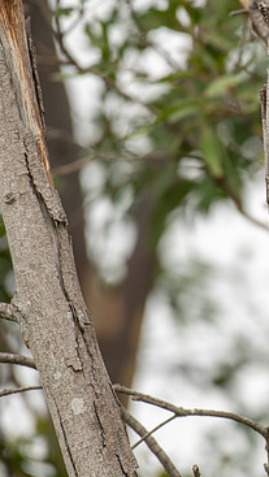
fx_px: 15565
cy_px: 256
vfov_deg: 1.8
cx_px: 350
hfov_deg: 1.0
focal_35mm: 1230
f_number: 5.6
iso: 64
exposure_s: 1/160
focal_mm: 500
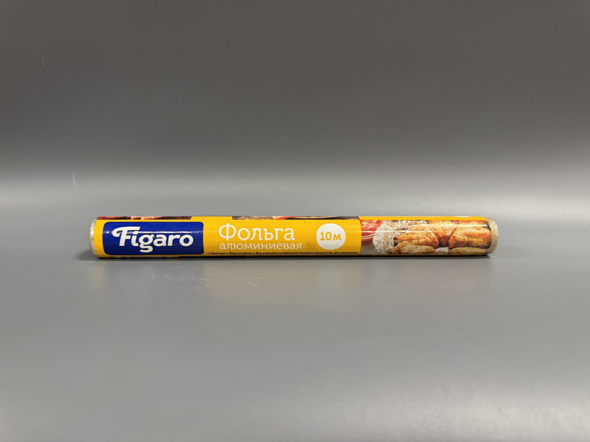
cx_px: 295
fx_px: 409
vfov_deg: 56.8
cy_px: 221
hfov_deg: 71.6
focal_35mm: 24
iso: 125
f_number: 1.78
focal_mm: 6.76
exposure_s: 1/50
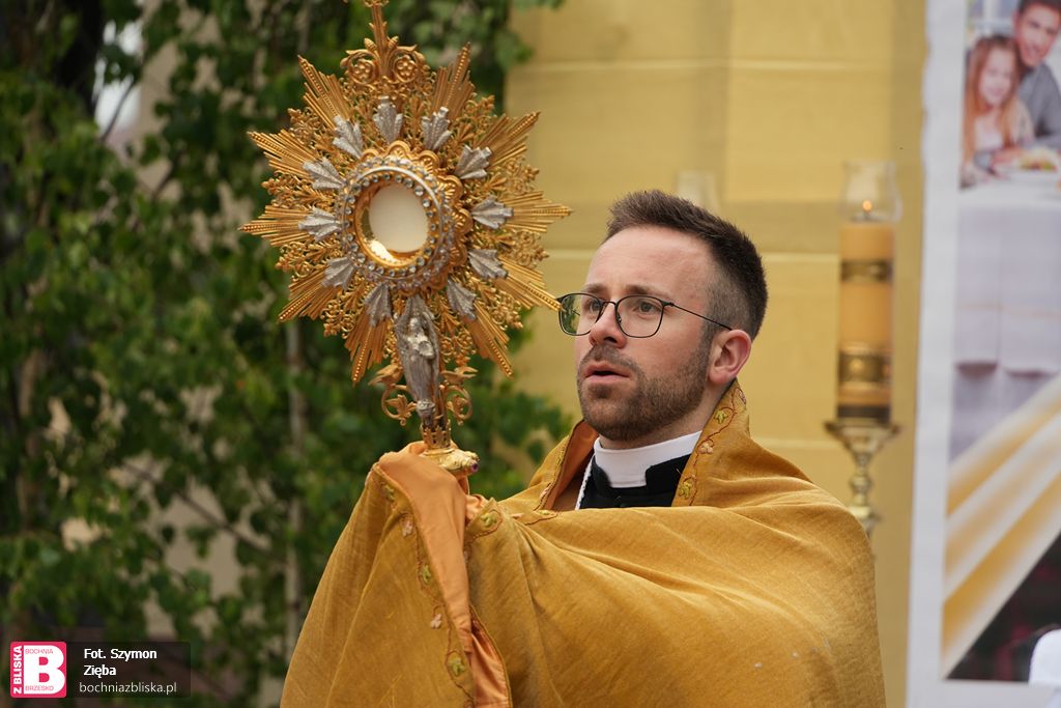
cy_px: 354
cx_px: 530
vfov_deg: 6.9
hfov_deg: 10.3
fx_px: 5895
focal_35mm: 200
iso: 800
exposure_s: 1/640
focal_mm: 200
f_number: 5.6
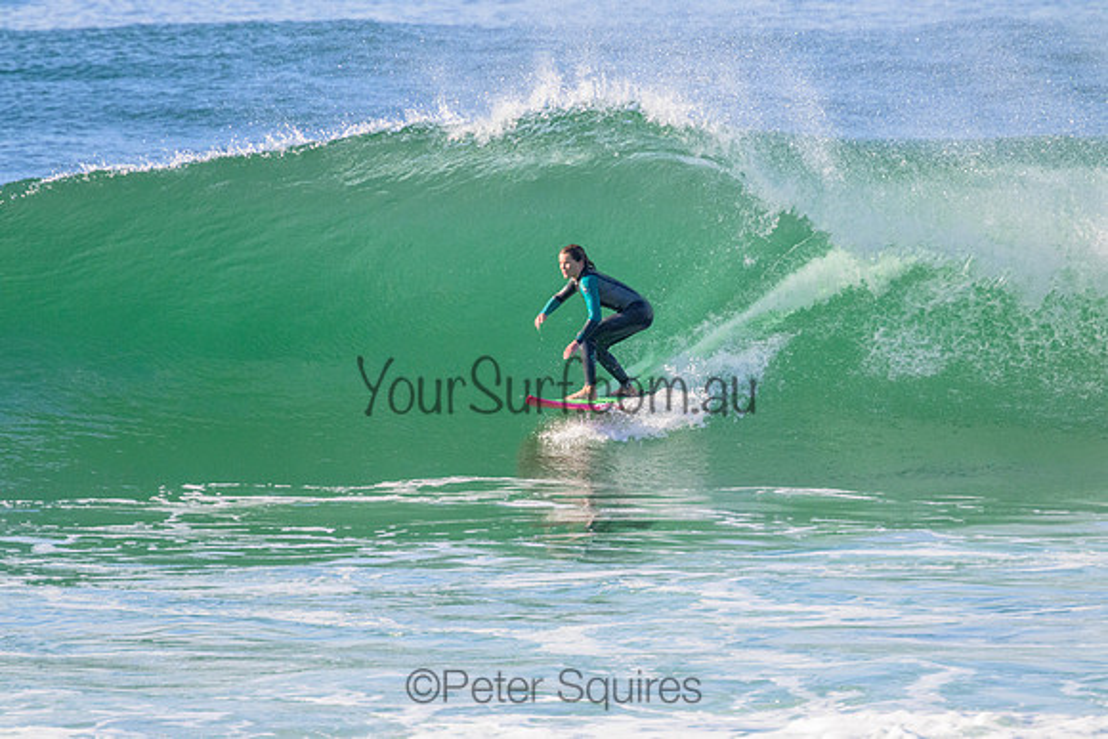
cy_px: 370
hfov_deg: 2.6
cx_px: 554
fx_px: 24627
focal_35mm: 800
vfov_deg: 1.7
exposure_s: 1/2000
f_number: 11
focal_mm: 800
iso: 3200
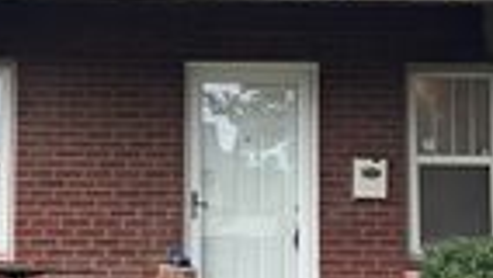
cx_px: 201
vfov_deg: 10.9
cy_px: 47
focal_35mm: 111
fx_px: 1452
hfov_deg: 19.3
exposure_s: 1/122
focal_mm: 3
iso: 25
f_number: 1.8
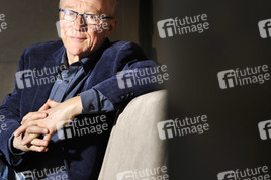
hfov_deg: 17.2
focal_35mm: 118
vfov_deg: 11.6
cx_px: 55
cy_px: 102
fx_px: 887
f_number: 3.2
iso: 200
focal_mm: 70
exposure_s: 1/160
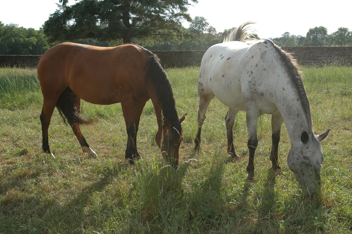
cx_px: 176
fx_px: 469
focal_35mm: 48
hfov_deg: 41.1
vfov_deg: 28.0
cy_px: 117
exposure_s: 1/320
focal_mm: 32
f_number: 8
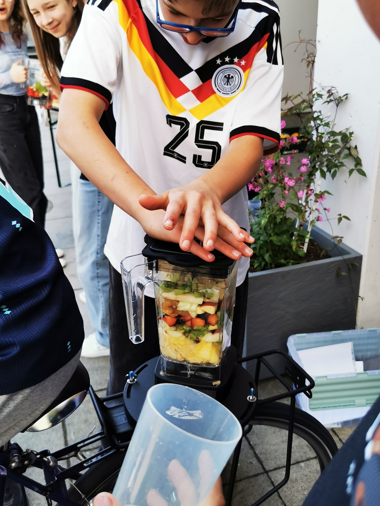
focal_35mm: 35
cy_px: 253
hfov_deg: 40.7
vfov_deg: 52.6
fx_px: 512
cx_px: 190
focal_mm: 5.56
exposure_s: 1/527
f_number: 1.6
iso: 50
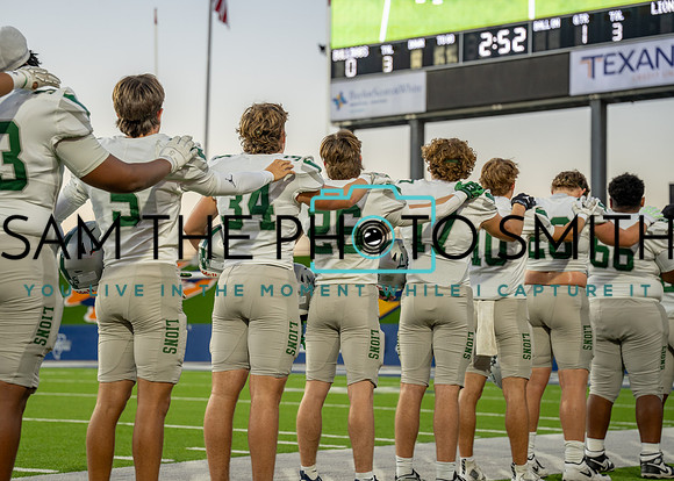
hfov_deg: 25.2
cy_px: 225
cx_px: 287
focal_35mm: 79
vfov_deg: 18.1
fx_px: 1506
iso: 500
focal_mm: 70
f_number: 2.8
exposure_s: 1/500
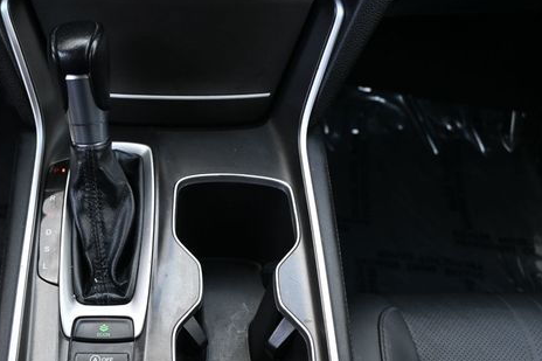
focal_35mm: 40
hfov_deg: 47.1
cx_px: 169
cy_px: 243
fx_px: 607
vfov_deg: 32.8
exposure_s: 1/160
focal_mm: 19.5
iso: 400
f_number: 3.8
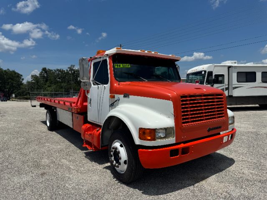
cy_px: 100
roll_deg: +1.9
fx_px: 185
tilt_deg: -4.5
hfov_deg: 71.6
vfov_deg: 56.8
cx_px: 134
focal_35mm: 24
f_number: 1.78
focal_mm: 6.76
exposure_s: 1/10417
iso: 80
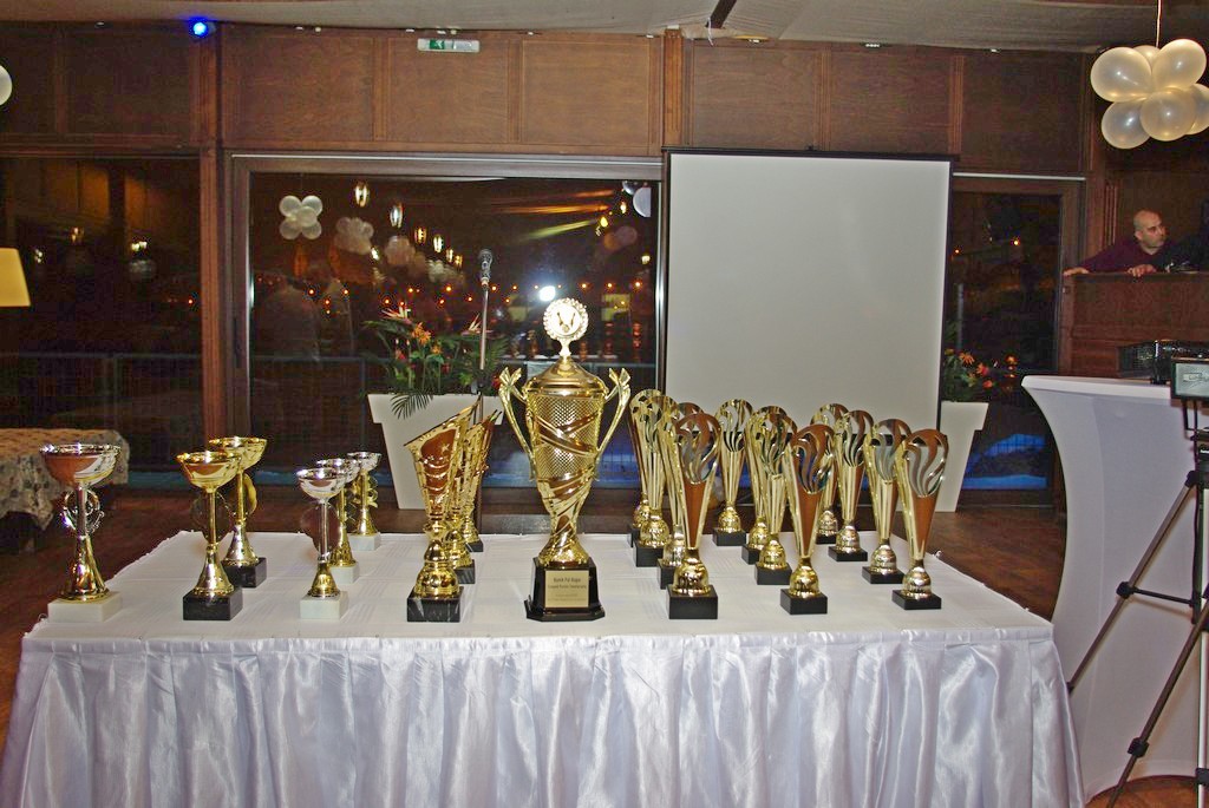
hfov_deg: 60.2
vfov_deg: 42.4
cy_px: 404
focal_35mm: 31
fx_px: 1042
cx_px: 604
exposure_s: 1/30
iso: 400
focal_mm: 21.25
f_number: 4
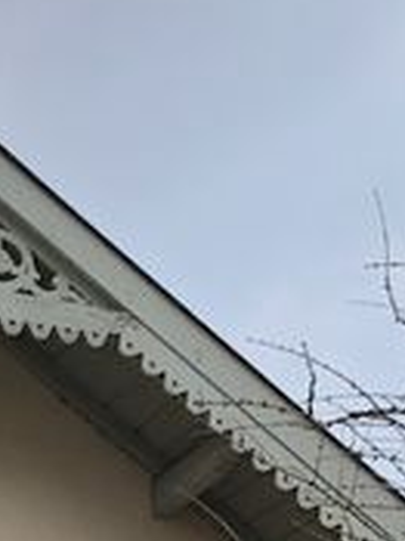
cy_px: 807
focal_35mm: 96
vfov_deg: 18.2
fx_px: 1499
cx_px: -155
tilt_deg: +12.5
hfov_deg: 14.6
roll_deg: -0.3
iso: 20
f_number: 1.8
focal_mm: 3.99
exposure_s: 1/1453
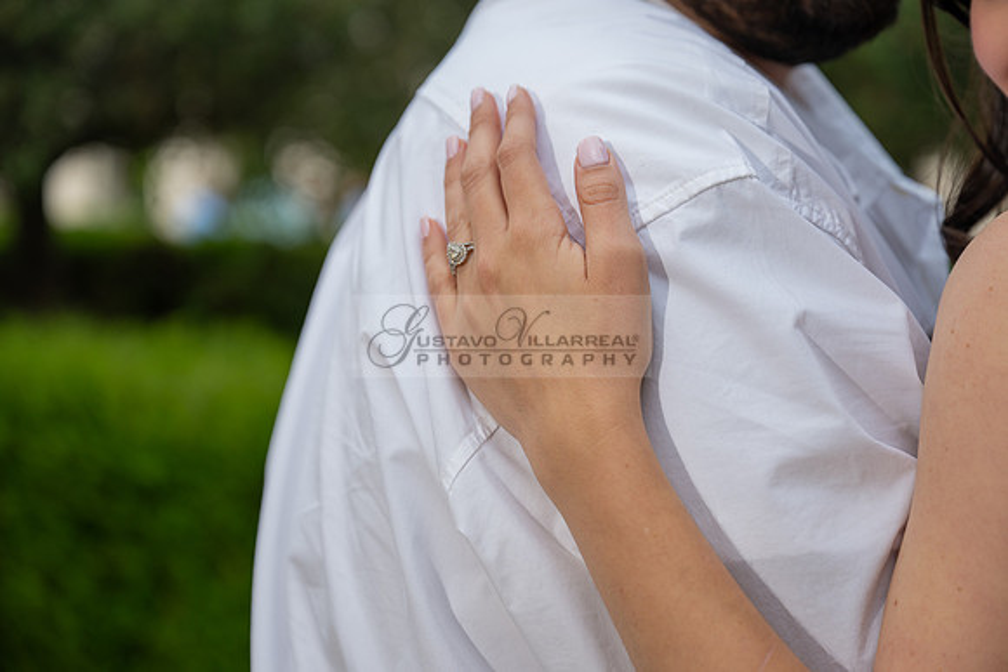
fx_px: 1960
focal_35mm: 70
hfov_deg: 28.8
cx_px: 504
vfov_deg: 19.5
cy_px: 336
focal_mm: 70
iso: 200
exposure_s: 1/200
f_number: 3.5
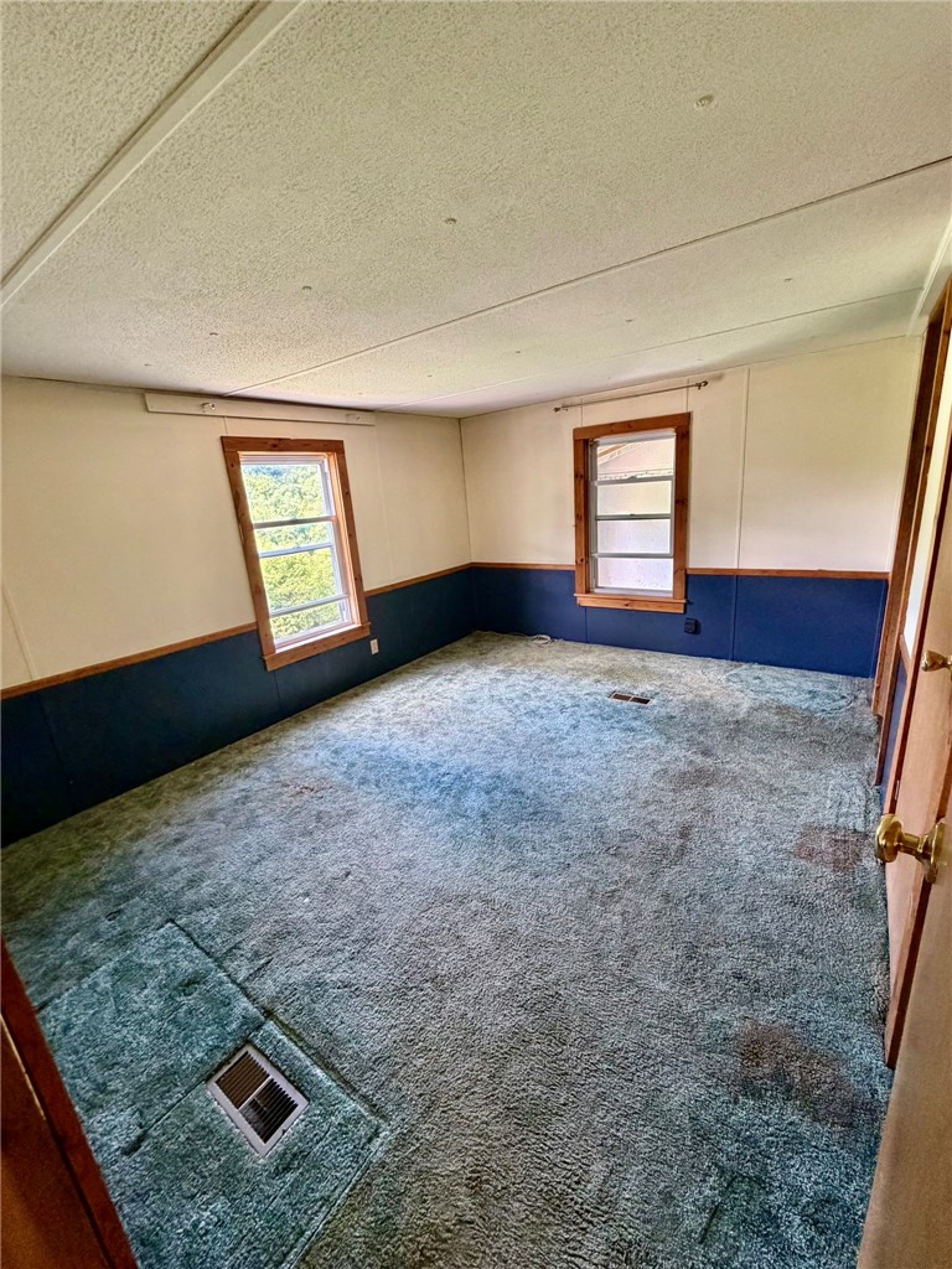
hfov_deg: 85.7
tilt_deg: -15.3
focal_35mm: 14
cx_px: 476
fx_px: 513
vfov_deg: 102.1
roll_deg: +3.7
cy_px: 634
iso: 400
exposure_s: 1/60
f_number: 2.2
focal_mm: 2.22
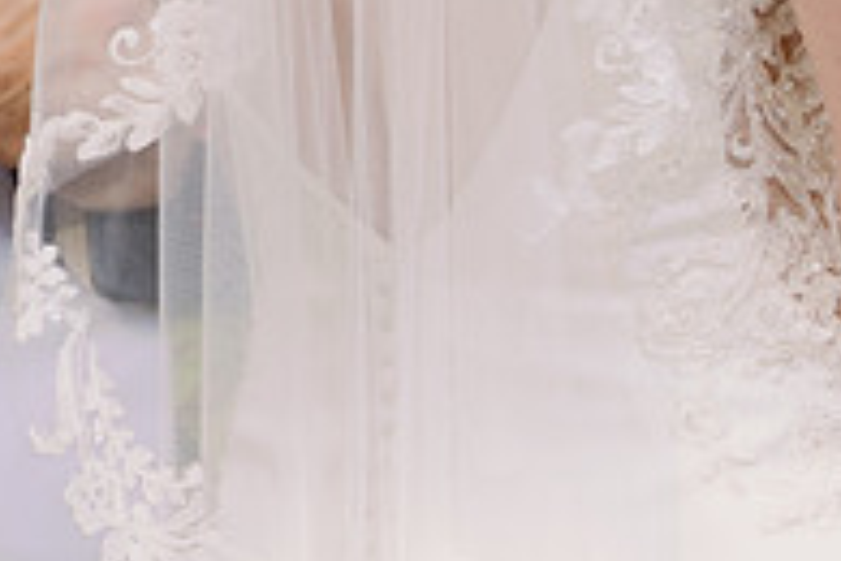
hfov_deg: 2.3
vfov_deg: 1.5
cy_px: 270
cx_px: 1212
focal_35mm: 894
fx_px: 20883
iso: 200
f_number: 4
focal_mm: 200
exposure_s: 1/250
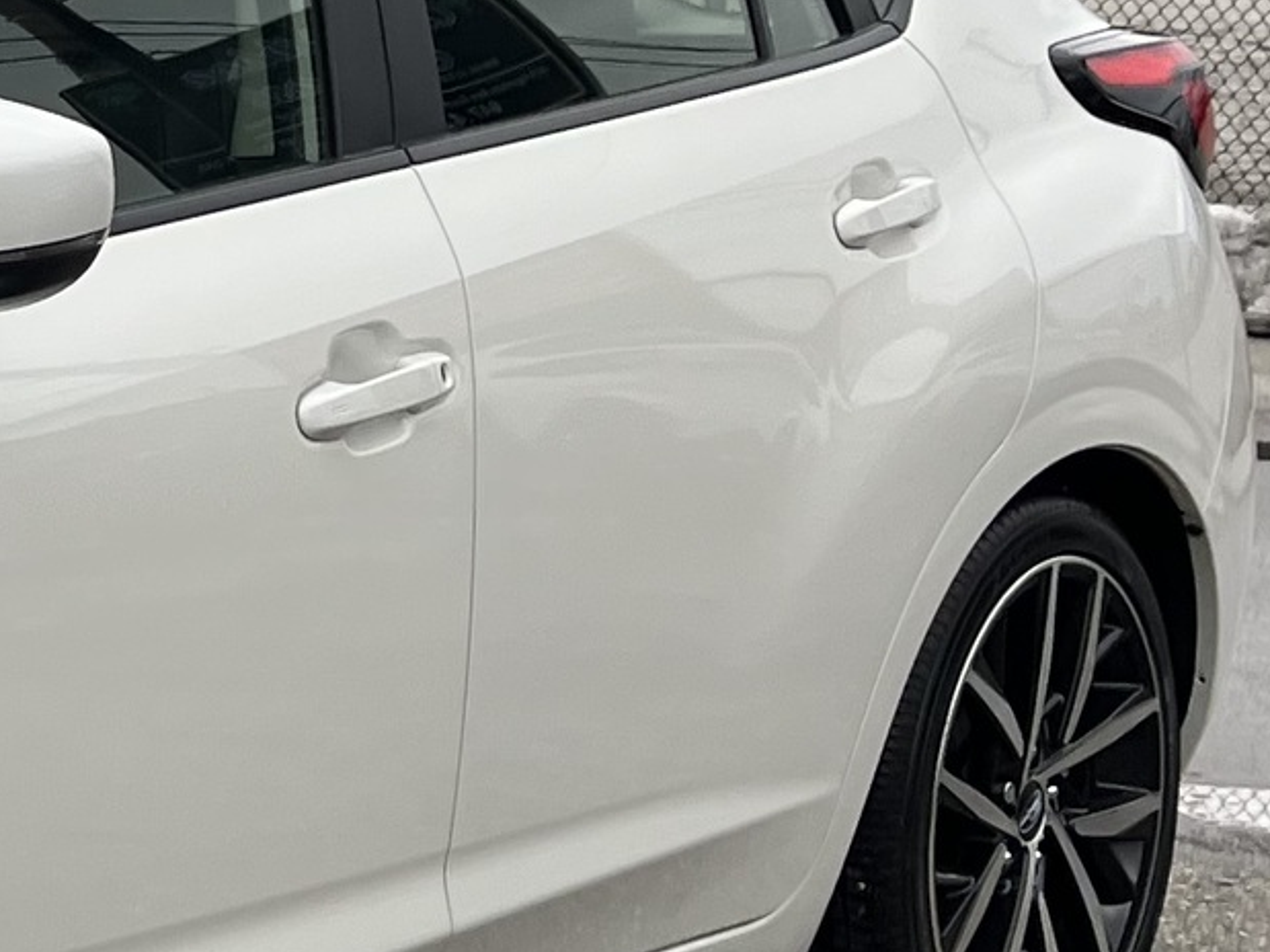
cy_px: 304
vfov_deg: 12.2
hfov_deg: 13.9
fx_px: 4438
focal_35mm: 121
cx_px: -1223
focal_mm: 5.1
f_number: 1.6
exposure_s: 1/384
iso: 50
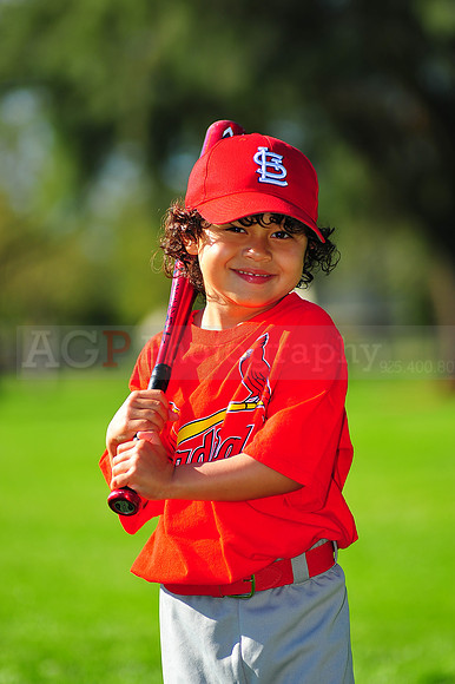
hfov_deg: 7.6
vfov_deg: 11.4
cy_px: 342
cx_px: 228
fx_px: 3416
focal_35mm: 180
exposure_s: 1/1250
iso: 200
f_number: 4
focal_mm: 180
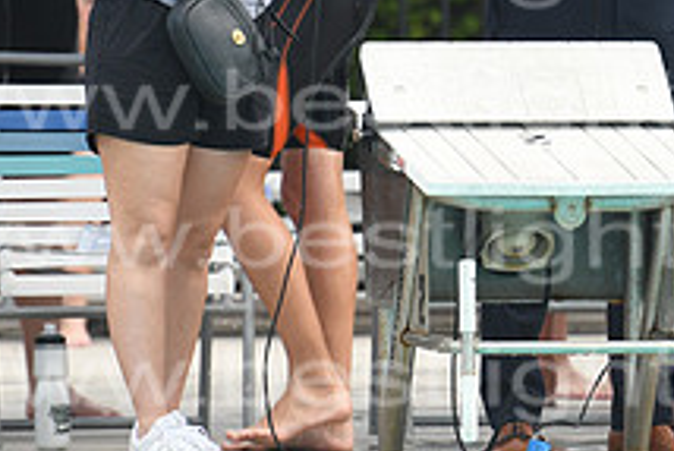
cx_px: 636
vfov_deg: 1.7
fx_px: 15212
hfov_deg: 2.5
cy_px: -99
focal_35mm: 812
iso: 400
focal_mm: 200
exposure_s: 1/1000
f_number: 4
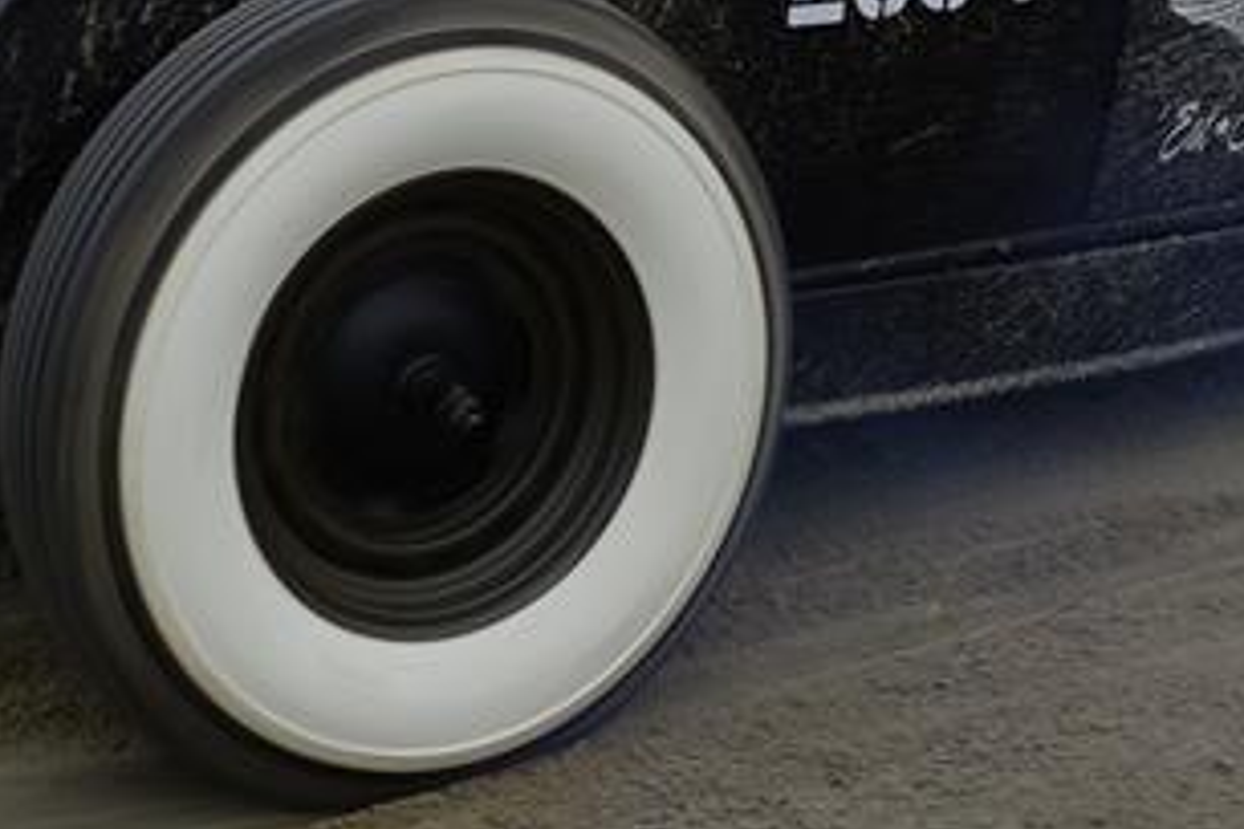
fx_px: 3248
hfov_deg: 21.6
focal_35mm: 94
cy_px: -333
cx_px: 439
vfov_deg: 13.8
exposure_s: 1/100
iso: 125
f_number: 2.8
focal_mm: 8.8
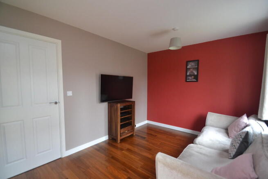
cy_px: 90
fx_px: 112
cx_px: 134
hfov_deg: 100.4
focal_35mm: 15
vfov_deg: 77.4
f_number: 4
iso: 1600
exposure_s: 1/100
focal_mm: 10
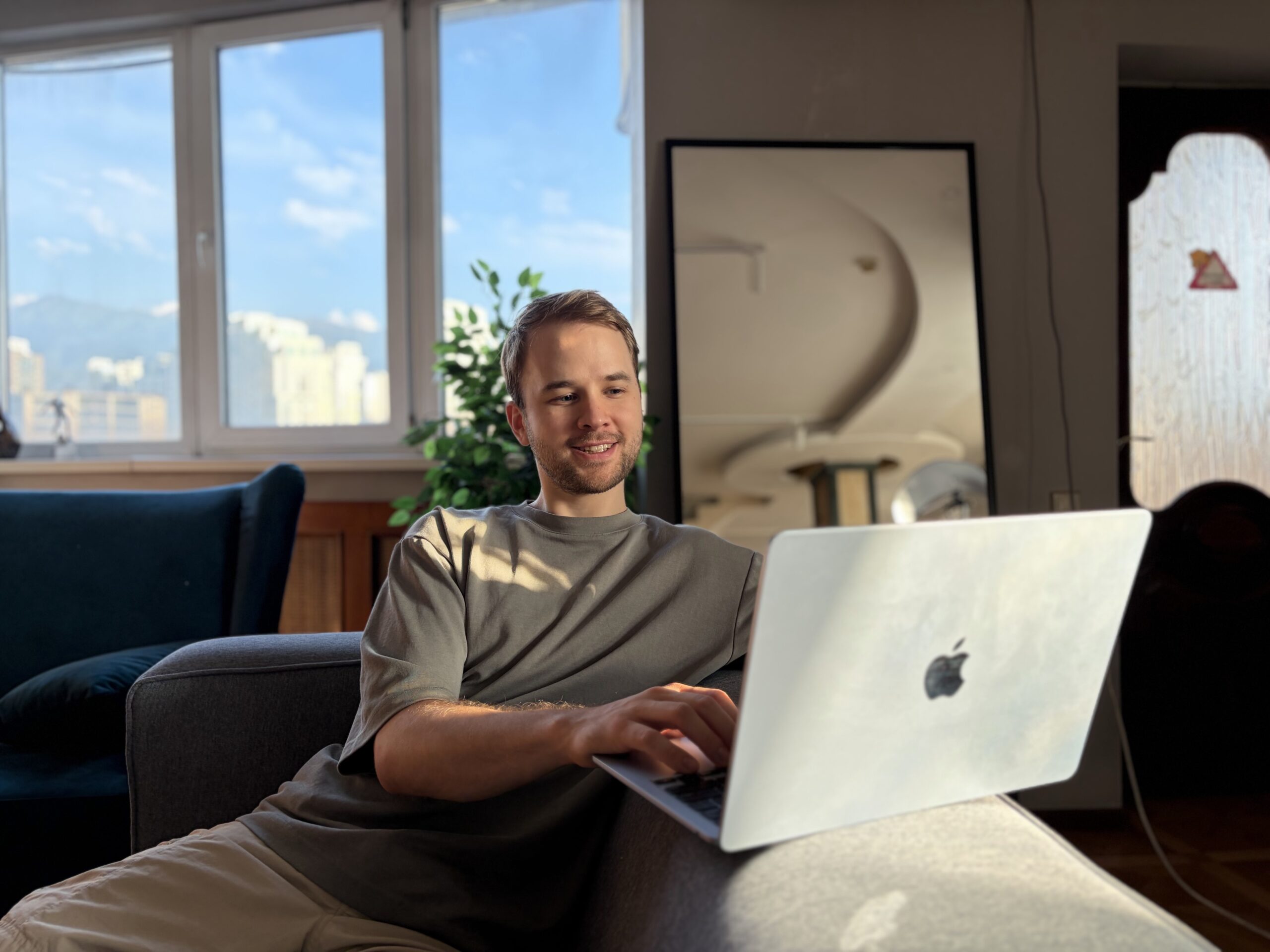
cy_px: 476
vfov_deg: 53.1
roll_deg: +1.3
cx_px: 635
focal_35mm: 26
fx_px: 954
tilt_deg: -0.2
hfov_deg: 67.3
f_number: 1.6
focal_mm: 5.96
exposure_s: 1/174
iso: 40
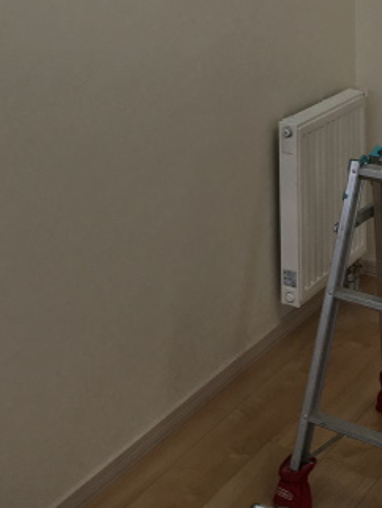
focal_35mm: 72
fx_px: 1058
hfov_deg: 19.7
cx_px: -19
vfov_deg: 24.8
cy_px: -77
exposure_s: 1/123
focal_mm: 4.15
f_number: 2.2
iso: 25
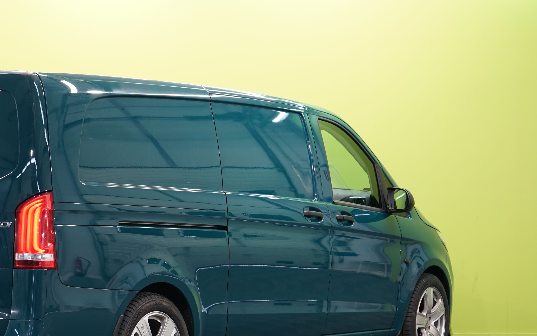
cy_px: 251
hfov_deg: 22.3
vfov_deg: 14.2
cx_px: 110
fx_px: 1346
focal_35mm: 92
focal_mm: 52
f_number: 5
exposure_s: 1/25
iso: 400
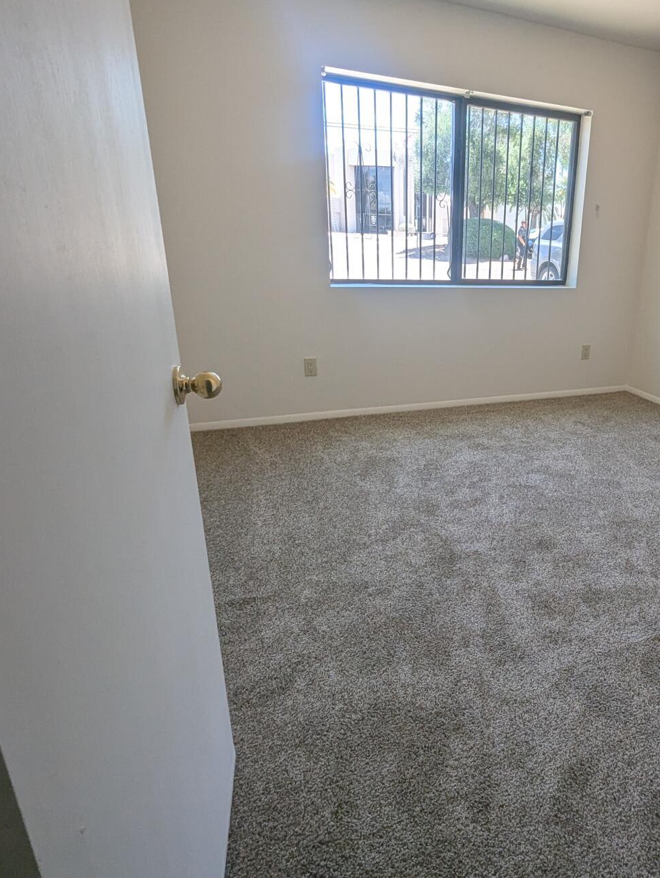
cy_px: 436
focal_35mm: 20
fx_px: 507
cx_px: 489
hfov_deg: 62.6
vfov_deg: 81.7
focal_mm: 1.95
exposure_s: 1/99.7
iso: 54
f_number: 2.2
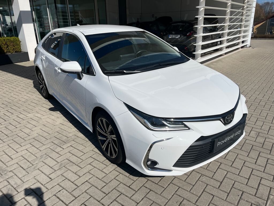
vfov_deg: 53.1
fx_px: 206
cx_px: 137
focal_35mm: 26
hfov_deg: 67.3
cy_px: 103
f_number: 1.6
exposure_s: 1/9901
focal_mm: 5.1
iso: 50
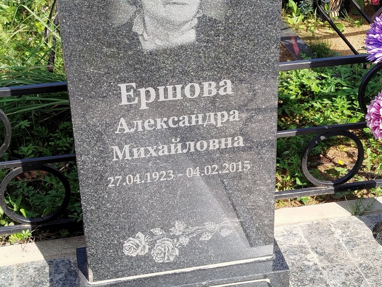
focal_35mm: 65
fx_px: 717
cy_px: 144
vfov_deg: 22.6
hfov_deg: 29.8
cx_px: 191
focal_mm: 5.31
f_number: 1.7
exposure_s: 1/472
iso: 50
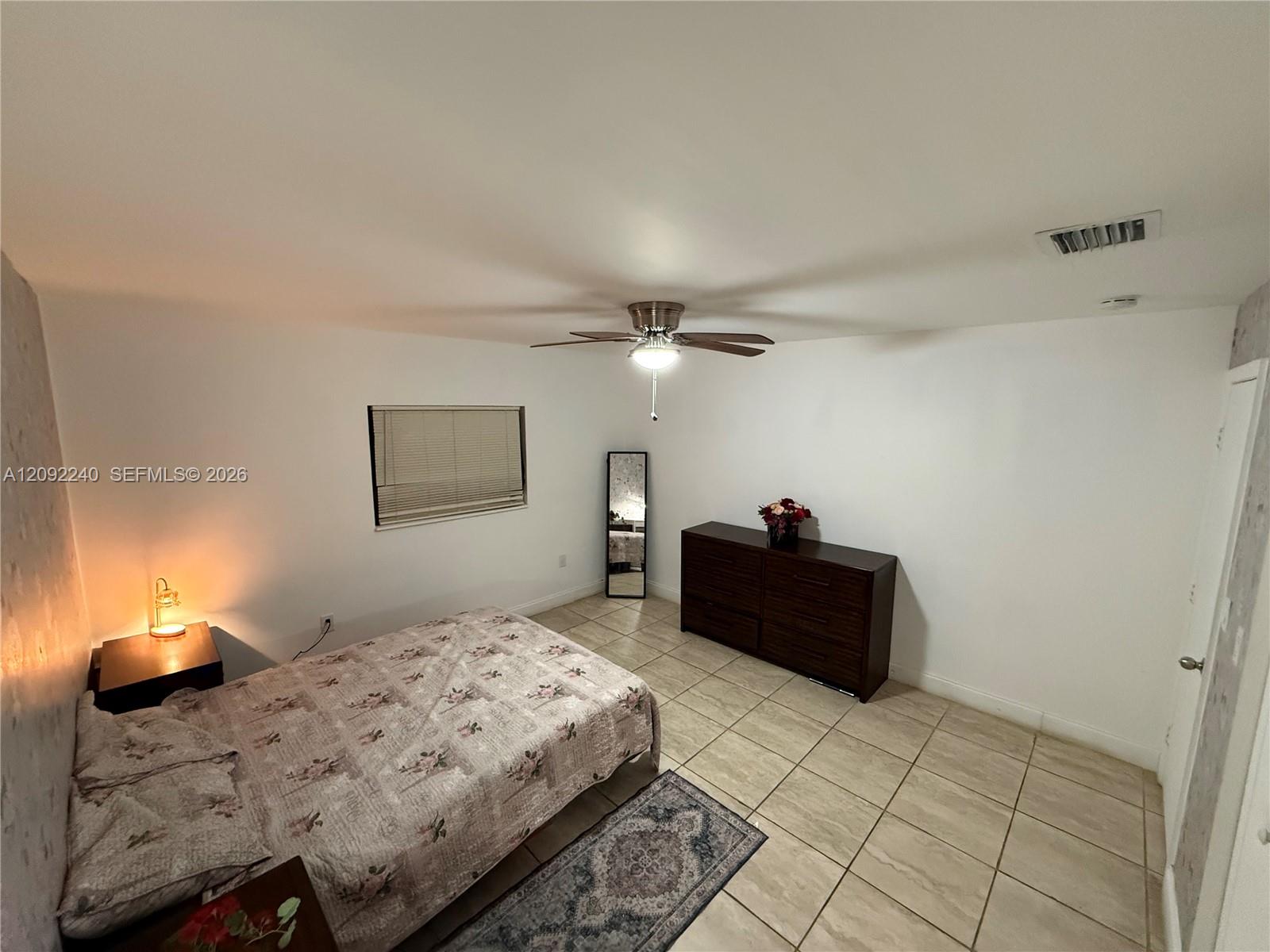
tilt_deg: -7.5
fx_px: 514
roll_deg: -0.6
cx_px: 635
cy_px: 476
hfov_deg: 102.1
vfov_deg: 85.7
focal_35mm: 14
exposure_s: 1/60
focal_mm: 2.22
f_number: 2.2
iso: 640
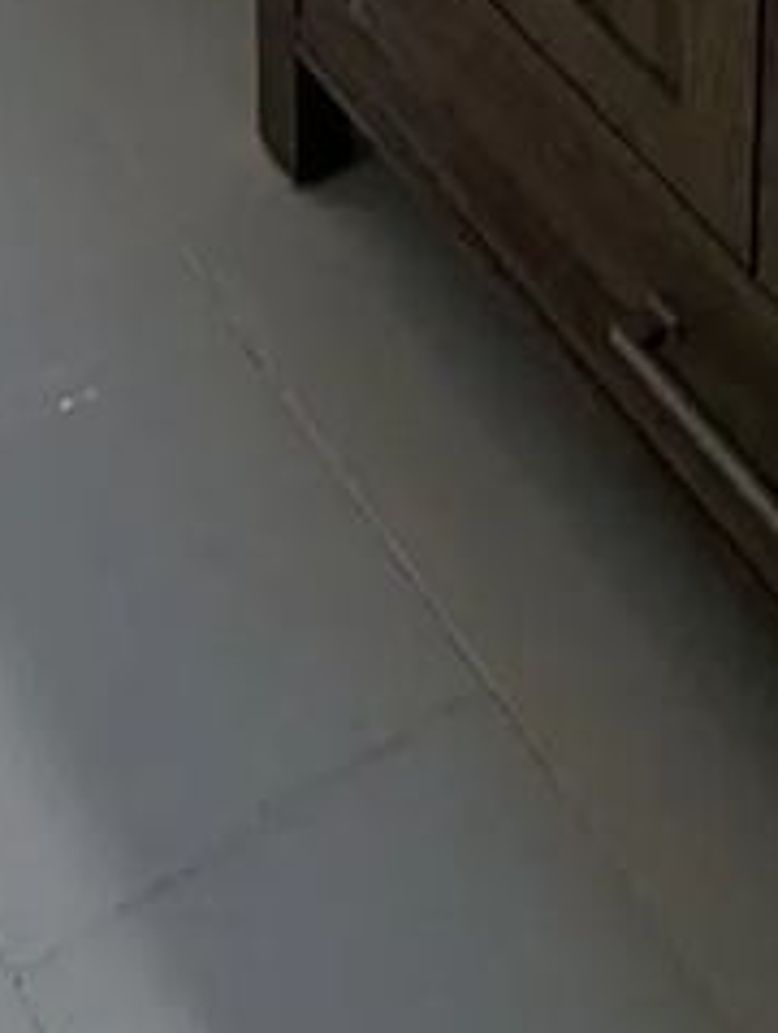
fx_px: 2212
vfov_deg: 14.6
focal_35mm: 74
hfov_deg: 19.1
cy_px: -1515
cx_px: -99
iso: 82
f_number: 2.2
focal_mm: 1.95
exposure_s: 1/120
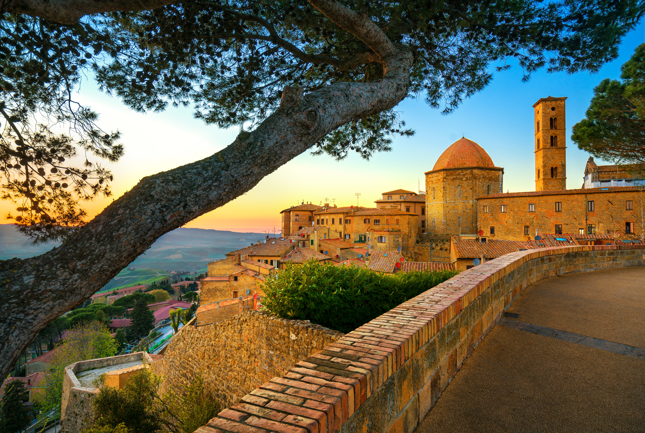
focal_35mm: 21
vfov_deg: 59.7
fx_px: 377
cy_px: 216
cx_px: 322
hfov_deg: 81.1
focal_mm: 21
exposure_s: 1/5
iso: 100
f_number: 7.1
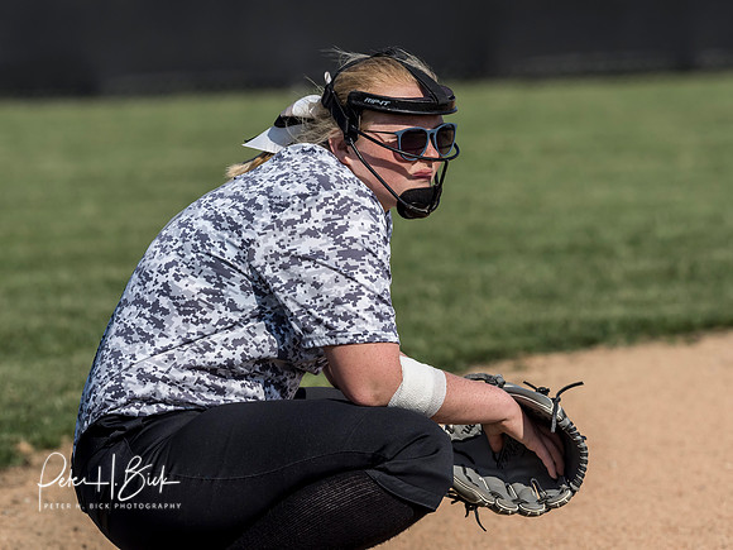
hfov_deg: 3.3
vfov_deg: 2.5
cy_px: 275
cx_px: 366
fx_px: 12726
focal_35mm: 601
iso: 400
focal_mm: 300
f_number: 6.3
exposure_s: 1/2000
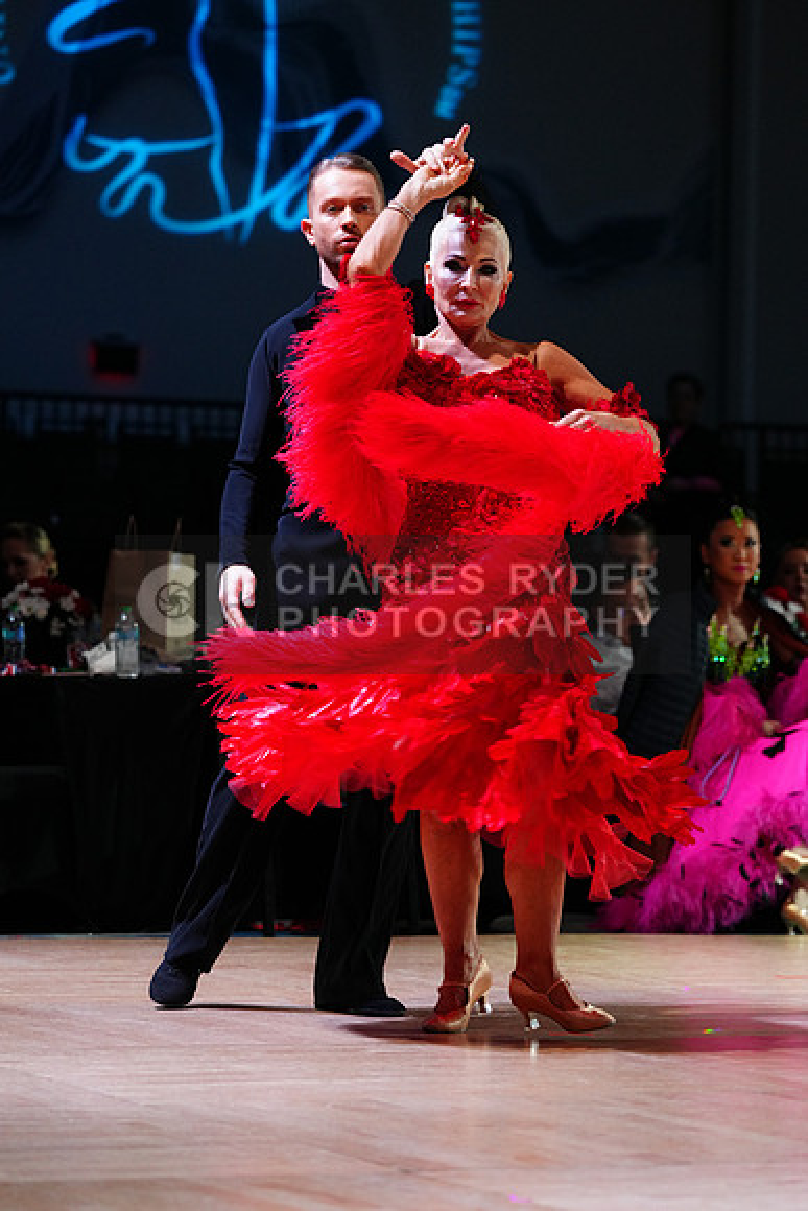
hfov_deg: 9.3
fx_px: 4979
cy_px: 606
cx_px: 404
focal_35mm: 148
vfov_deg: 13.9
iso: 2500
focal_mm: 148
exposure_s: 1/320
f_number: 4
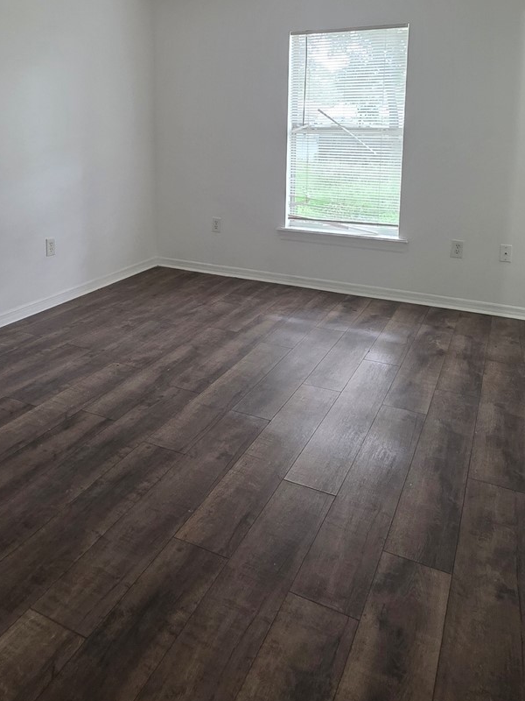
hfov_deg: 52.9
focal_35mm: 26
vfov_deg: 64.4
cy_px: 202
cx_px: 232
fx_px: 526
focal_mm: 2.2
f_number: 1.9
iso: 250
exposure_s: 1/120
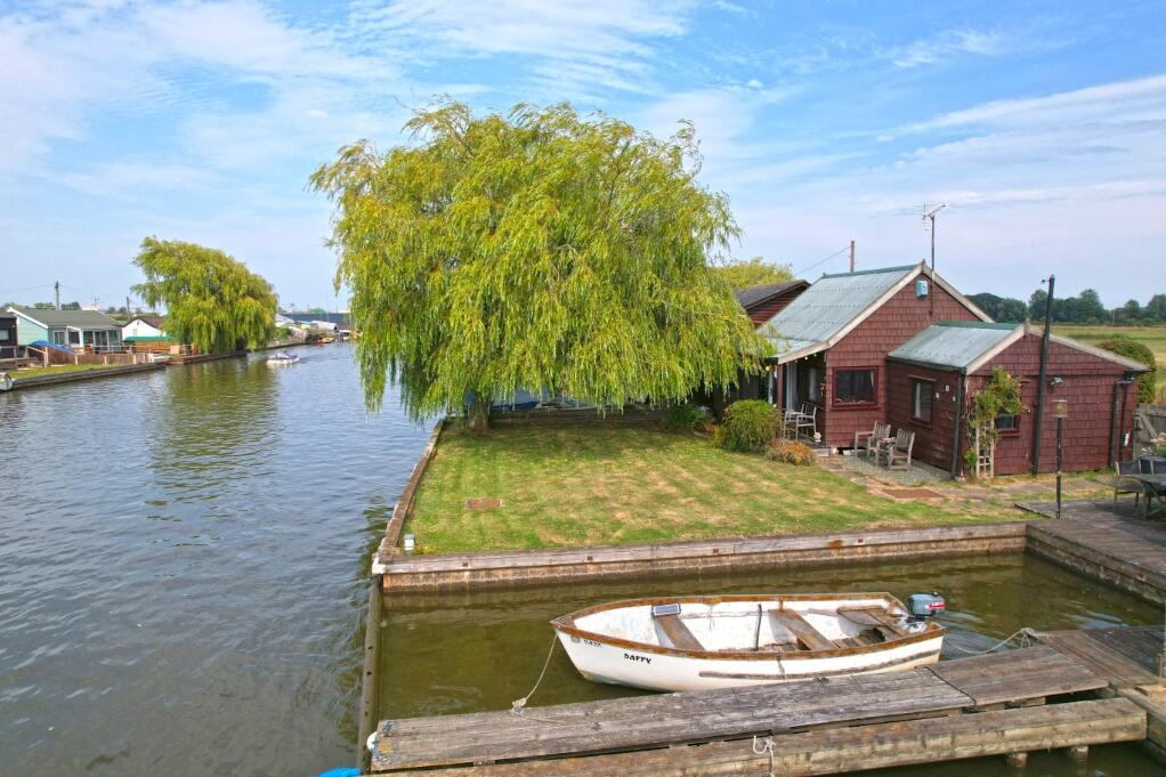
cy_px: 388
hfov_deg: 78.6
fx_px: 712
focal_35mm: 22
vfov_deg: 57.2
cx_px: 583
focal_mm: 8.38
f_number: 2.8
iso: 100
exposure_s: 1/320
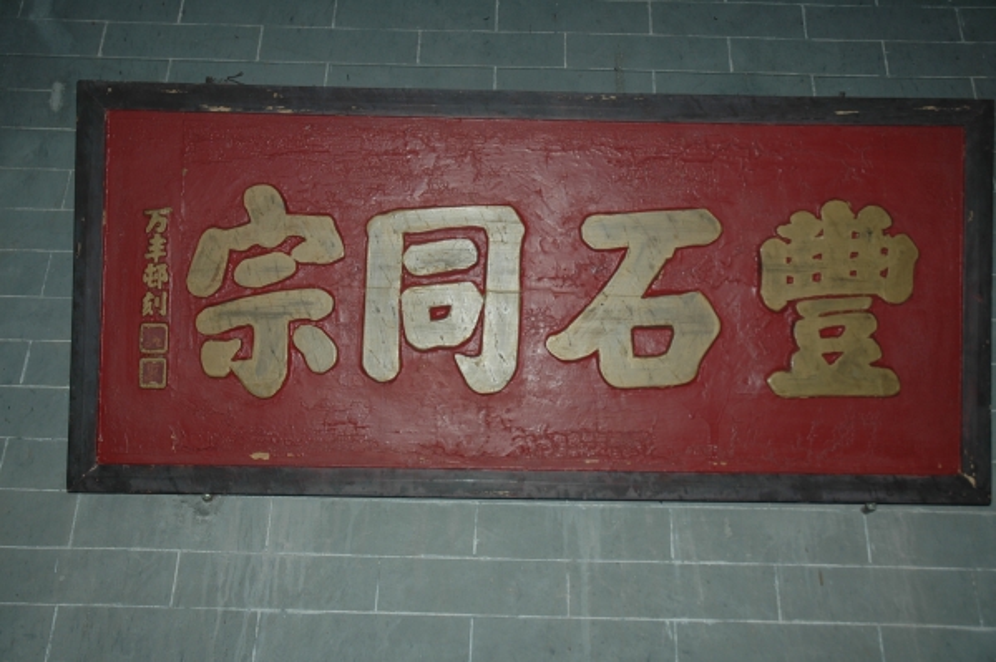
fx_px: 1120
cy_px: 331
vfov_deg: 33.0
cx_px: 498
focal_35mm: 40
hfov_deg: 48.0
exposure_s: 1/60
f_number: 3.8
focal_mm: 27
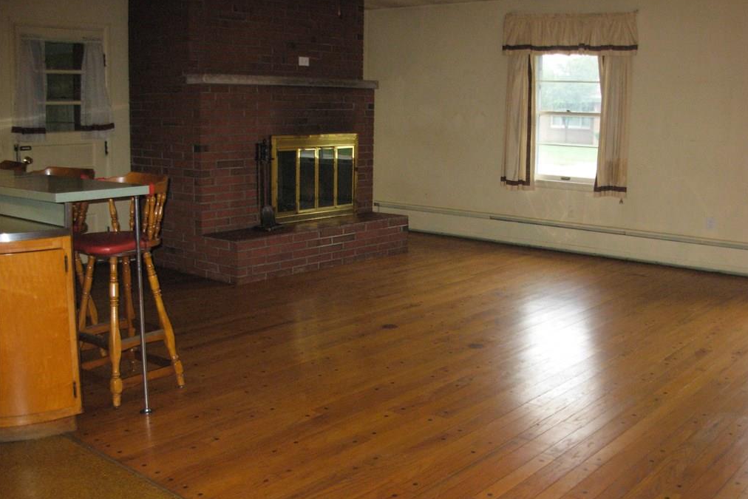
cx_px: 376
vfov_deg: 33.4
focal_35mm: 40
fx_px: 831
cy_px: 253
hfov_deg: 48.5
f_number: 2.9
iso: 400
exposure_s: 1/161
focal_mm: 6.3
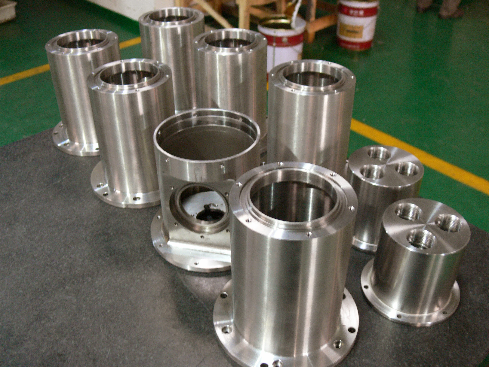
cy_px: 184
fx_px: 494
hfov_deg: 52.6
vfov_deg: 40.7
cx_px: 244
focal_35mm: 35
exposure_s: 1/4
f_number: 2.8
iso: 200
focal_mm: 7.5
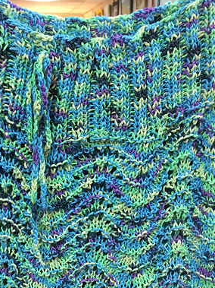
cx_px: 74
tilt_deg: -14.8
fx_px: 406
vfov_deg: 38.4
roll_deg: -0.2
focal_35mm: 49
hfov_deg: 29.5
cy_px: 196
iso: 64
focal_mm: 4.15
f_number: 2.2
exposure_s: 1/15
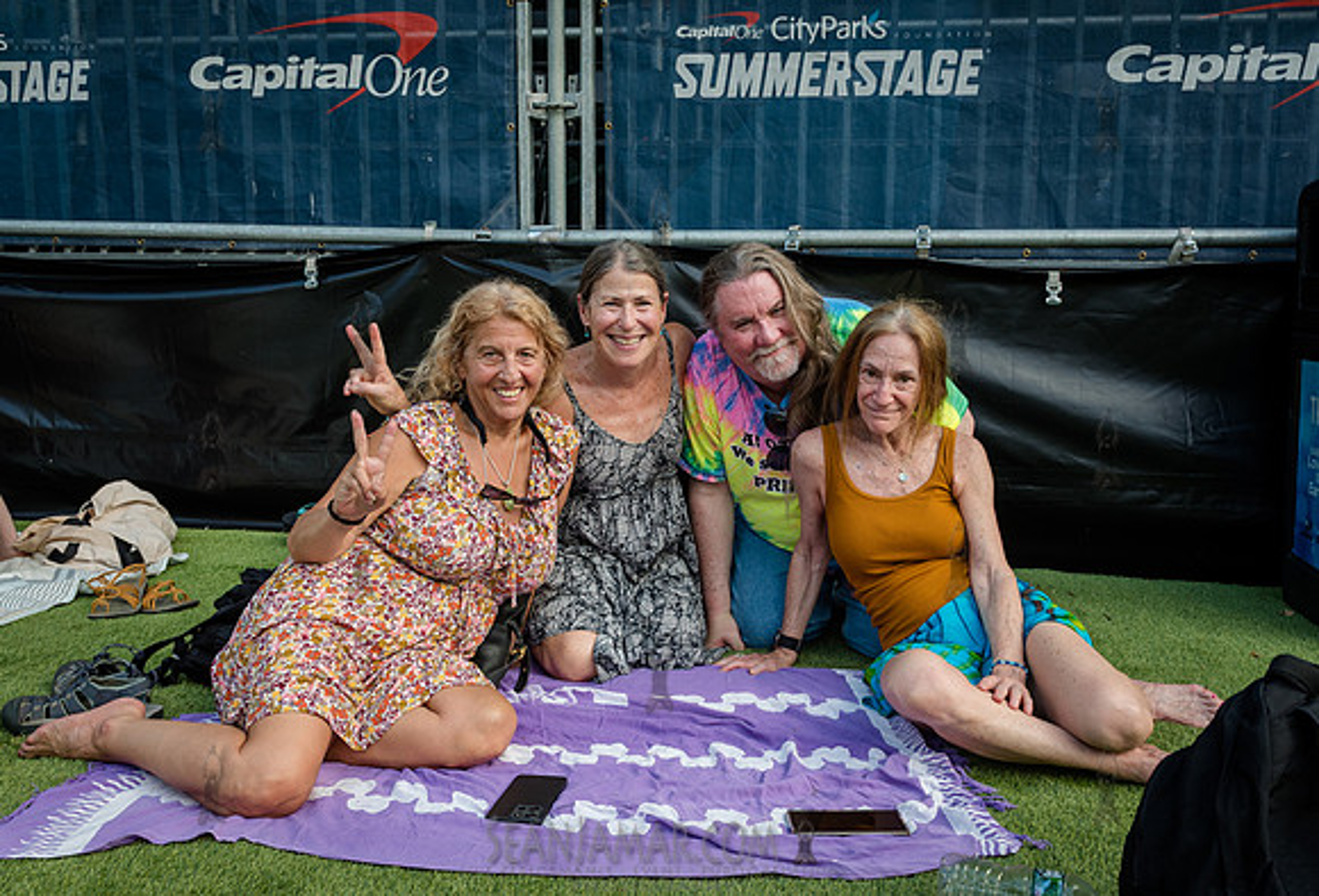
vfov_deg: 41.9
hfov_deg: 58.8
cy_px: 422
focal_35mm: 32
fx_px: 1170
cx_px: 701
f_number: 5
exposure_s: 1/160
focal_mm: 24
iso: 250
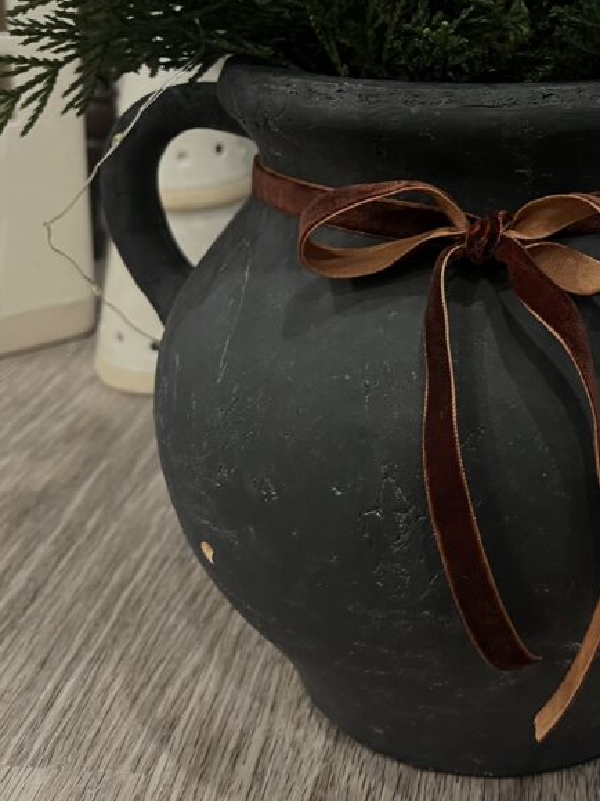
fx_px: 1063
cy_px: 130
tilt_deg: -9.1
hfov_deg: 30.5
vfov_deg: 39.2
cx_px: 506
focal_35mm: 46
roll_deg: -0.2
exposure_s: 1/40
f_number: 1.6
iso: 640
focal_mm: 5.1
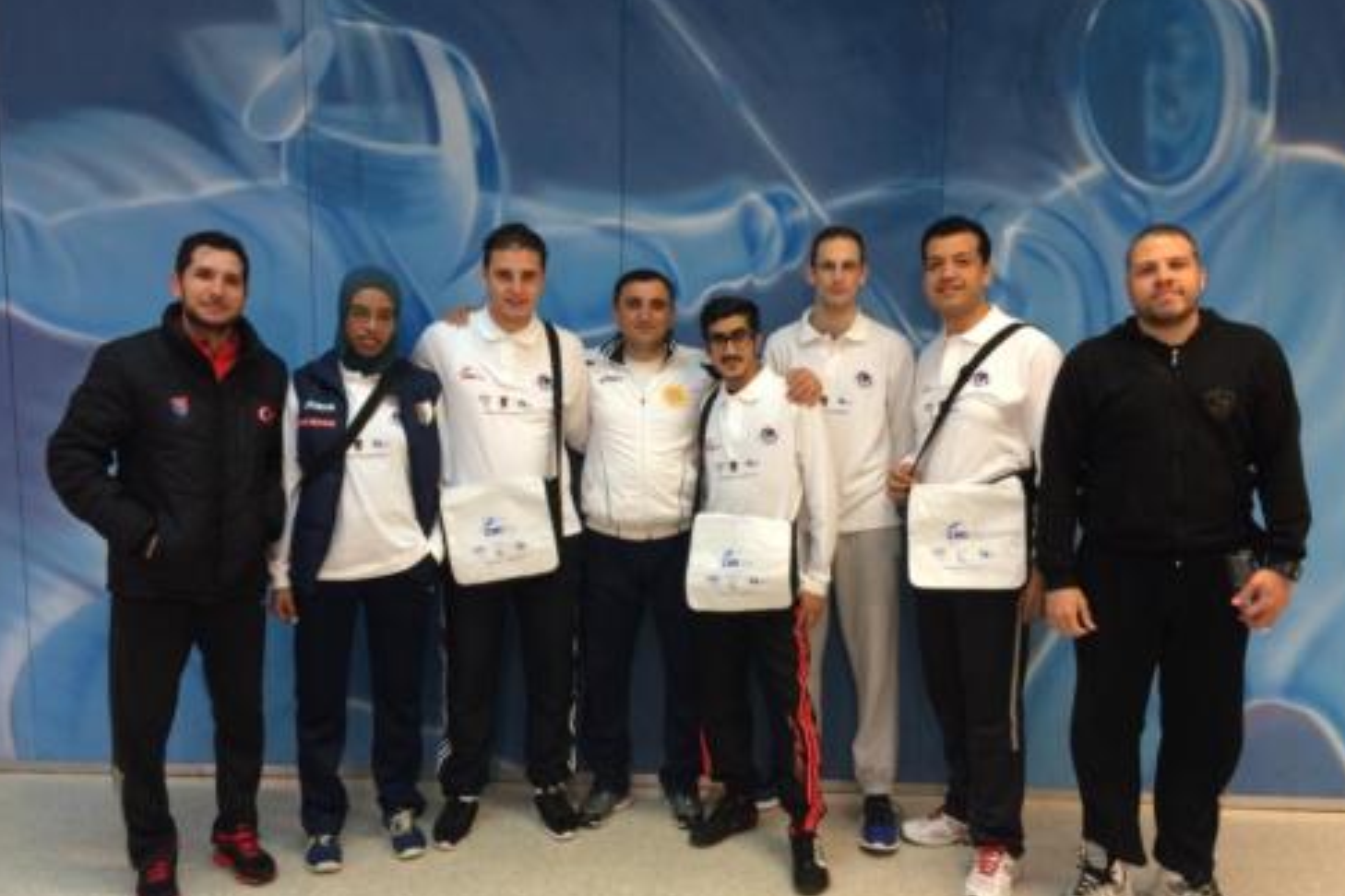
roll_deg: -0.5
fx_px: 1158
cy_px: 505
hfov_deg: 60.3
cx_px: 661
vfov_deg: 42.2
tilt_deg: -10.5
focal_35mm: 31
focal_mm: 4.15
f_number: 2.2
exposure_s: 1/33
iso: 64
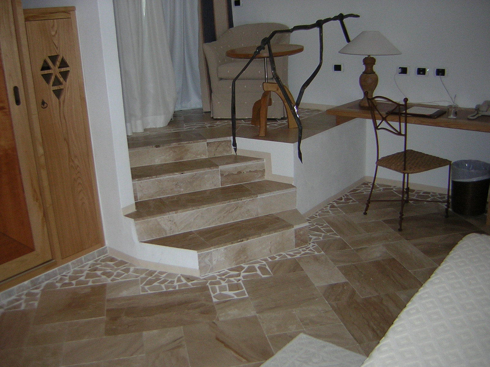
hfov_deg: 51.4
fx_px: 510
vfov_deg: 39.7
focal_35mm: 36
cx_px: 245
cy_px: 184
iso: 62
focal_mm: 4.7
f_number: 2.6
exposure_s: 1/60.1
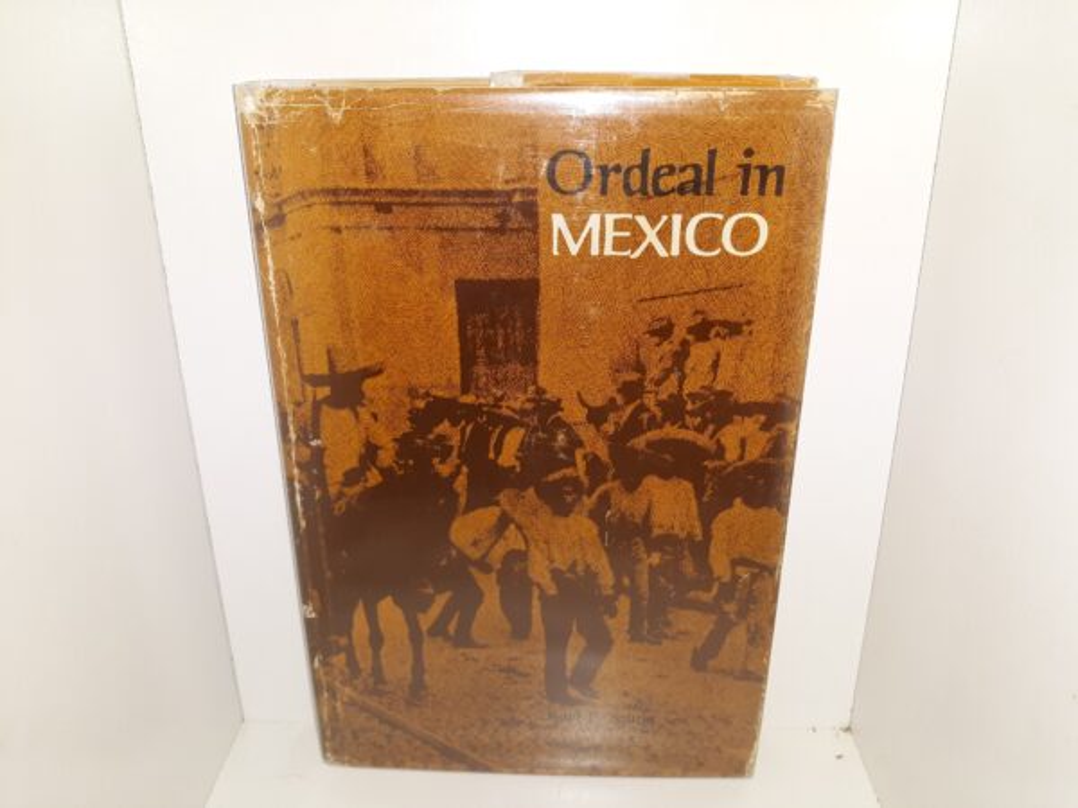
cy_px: 404
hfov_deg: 63.4
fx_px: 872
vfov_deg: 49.7
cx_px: 539
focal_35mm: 28
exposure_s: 1/120
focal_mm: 3.7
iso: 50
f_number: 1.7
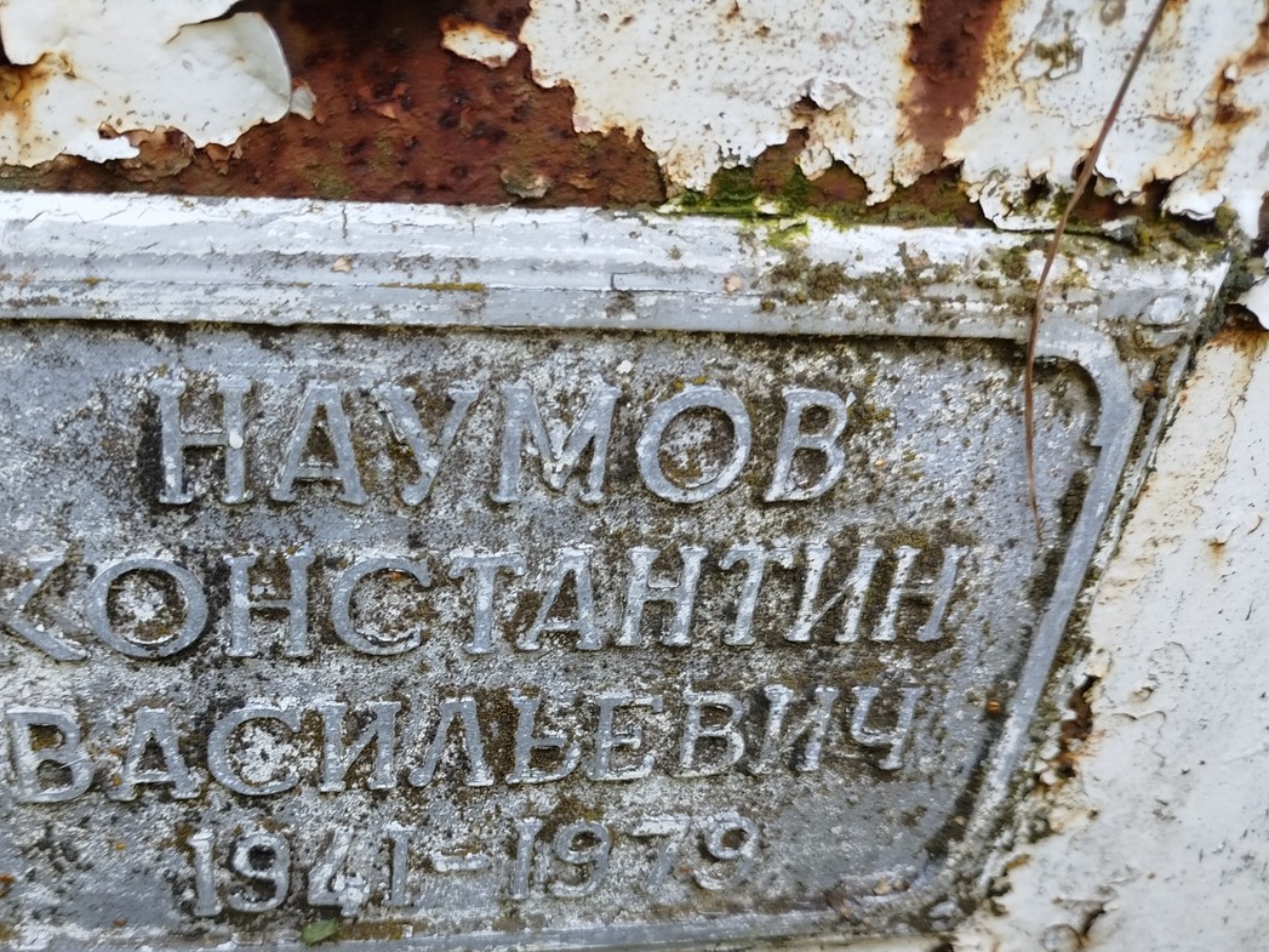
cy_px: 634
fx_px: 1210
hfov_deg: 54.5
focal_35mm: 33
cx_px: 445
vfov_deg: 42.4
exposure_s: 1/50
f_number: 1.7
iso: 100
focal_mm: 5.31
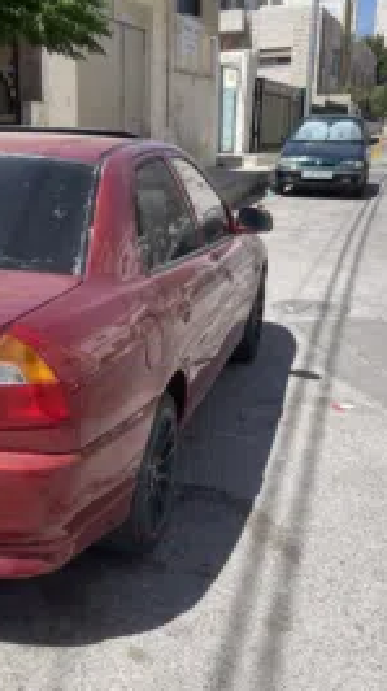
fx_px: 750
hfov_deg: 28.3
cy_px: 408
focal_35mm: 41
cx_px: 75
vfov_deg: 49.2
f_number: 1.6
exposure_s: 1/3086
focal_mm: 5.1
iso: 32
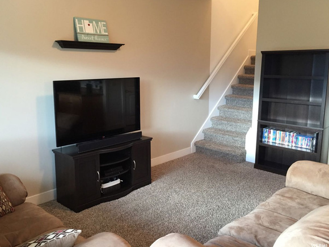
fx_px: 304
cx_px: 150
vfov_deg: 44.1
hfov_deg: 56.7
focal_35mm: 32
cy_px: 112
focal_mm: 4.15
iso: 125
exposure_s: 1/30
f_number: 2.2
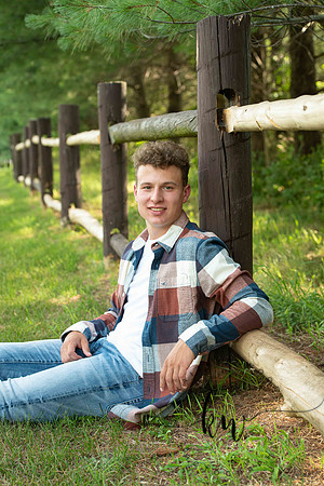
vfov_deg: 28.8
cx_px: 162
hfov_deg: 19.5
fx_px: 945
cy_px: 243
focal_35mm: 70
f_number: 5
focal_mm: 70
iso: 400
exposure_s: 1/200
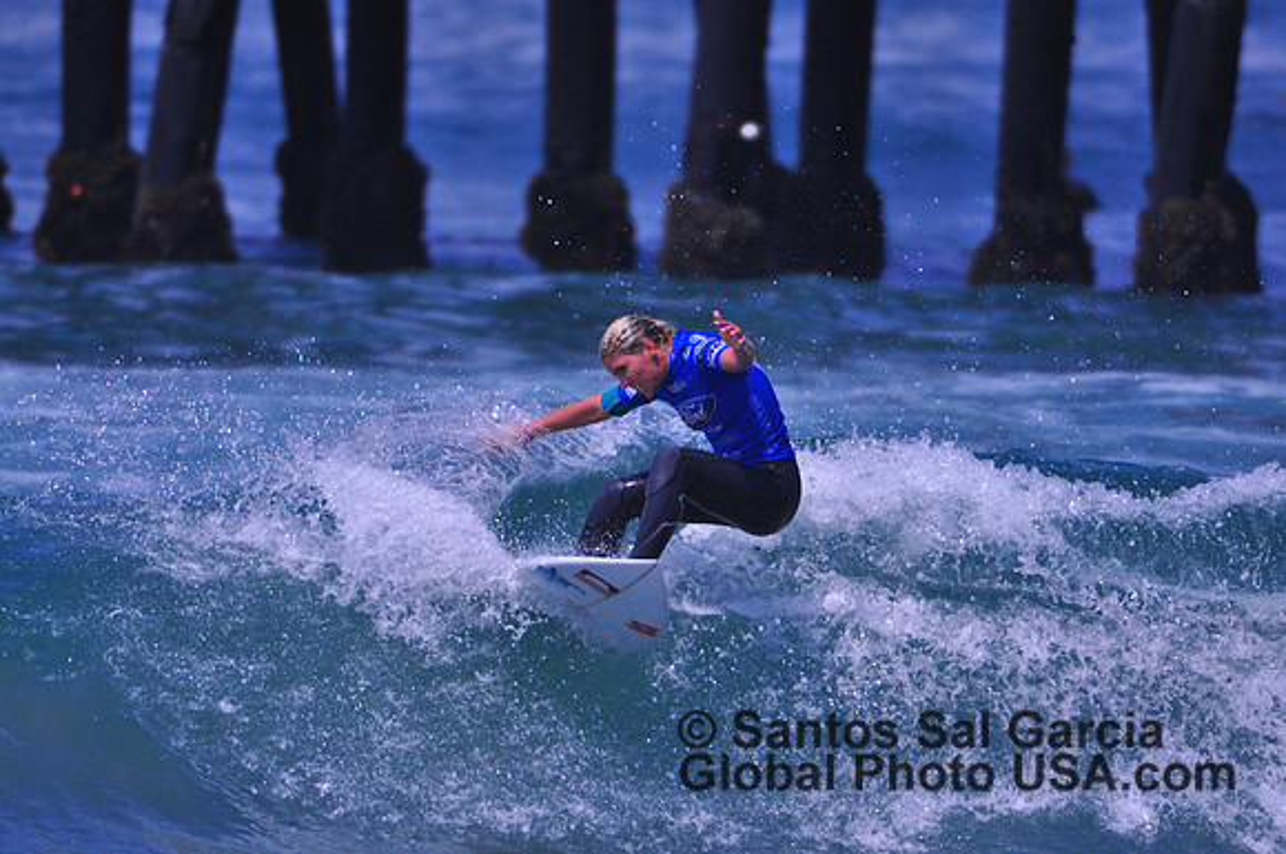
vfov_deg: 1.7
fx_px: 29430
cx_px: 643
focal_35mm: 825
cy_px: 427
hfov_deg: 2.5
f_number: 5.6
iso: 640
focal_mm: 550
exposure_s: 1/4000
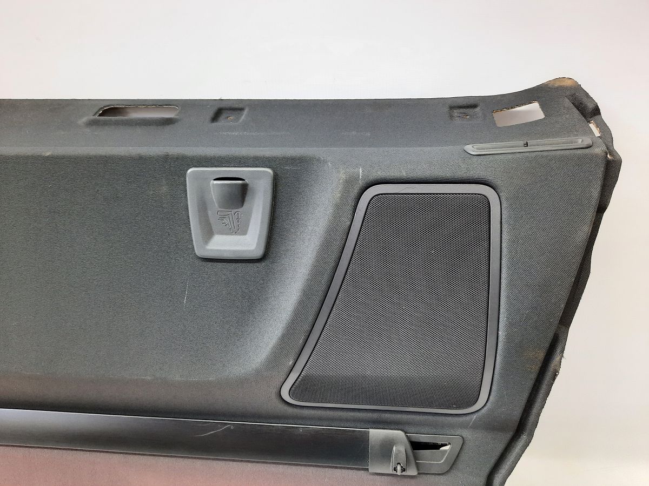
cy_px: 243
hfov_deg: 69.4
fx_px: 469
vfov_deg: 54.9
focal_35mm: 25
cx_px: 324
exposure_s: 1/50
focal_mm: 4.6
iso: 200
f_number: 2
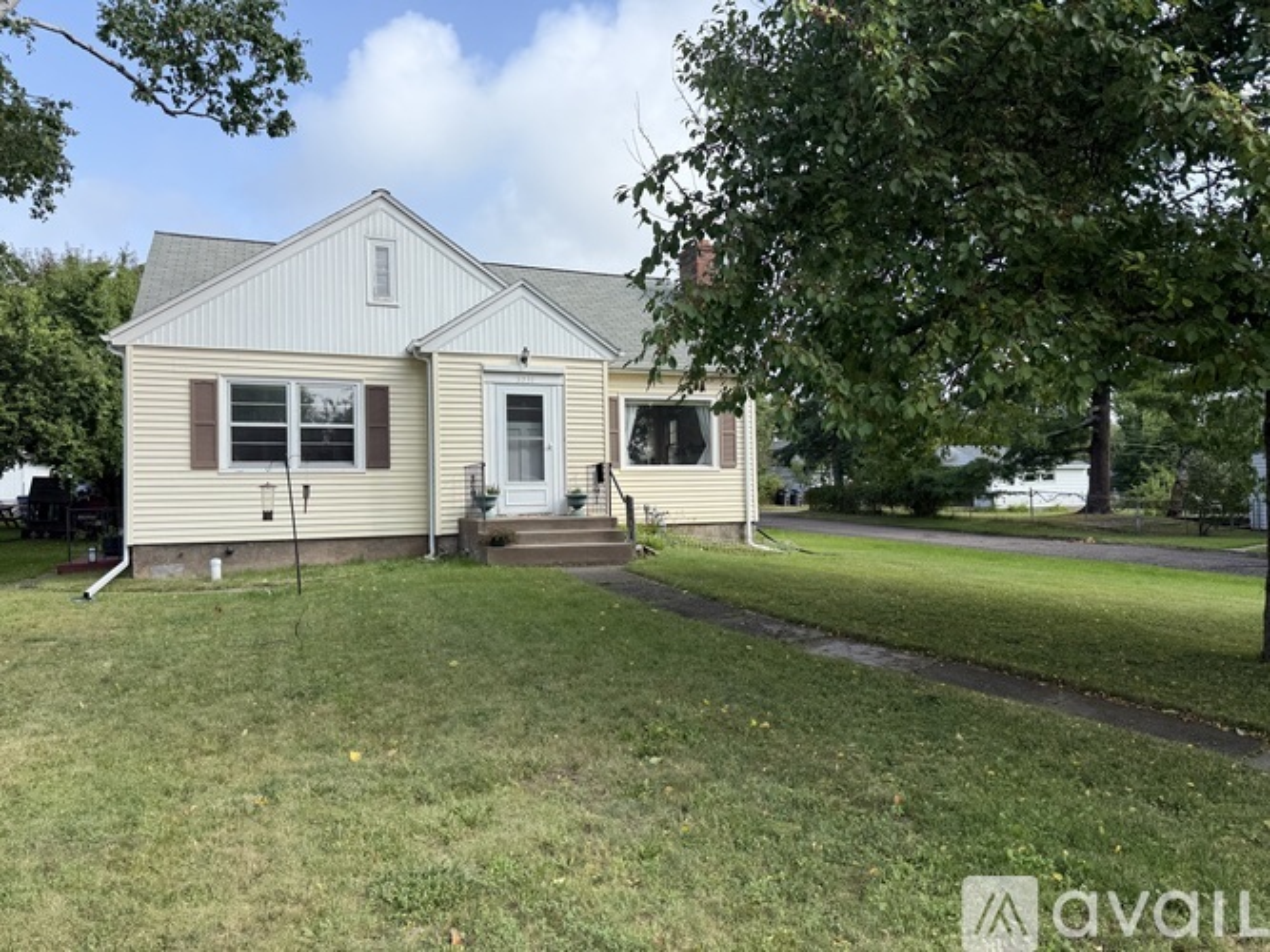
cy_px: 476
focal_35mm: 24
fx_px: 880
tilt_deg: +1.5
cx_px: 635
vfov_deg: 56.8
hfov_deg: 71.6
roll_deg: +1.5
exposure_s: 1/2611
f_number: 1.78
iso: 80
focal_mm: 6.76
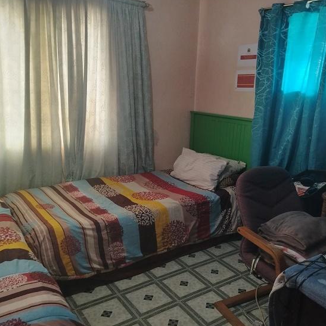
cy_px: 173
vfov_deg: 52.5
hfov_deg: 52.3
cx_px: 190
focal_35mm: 31
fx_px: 330
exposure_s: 1/30
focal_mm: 5.25
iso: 931
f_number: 1.75
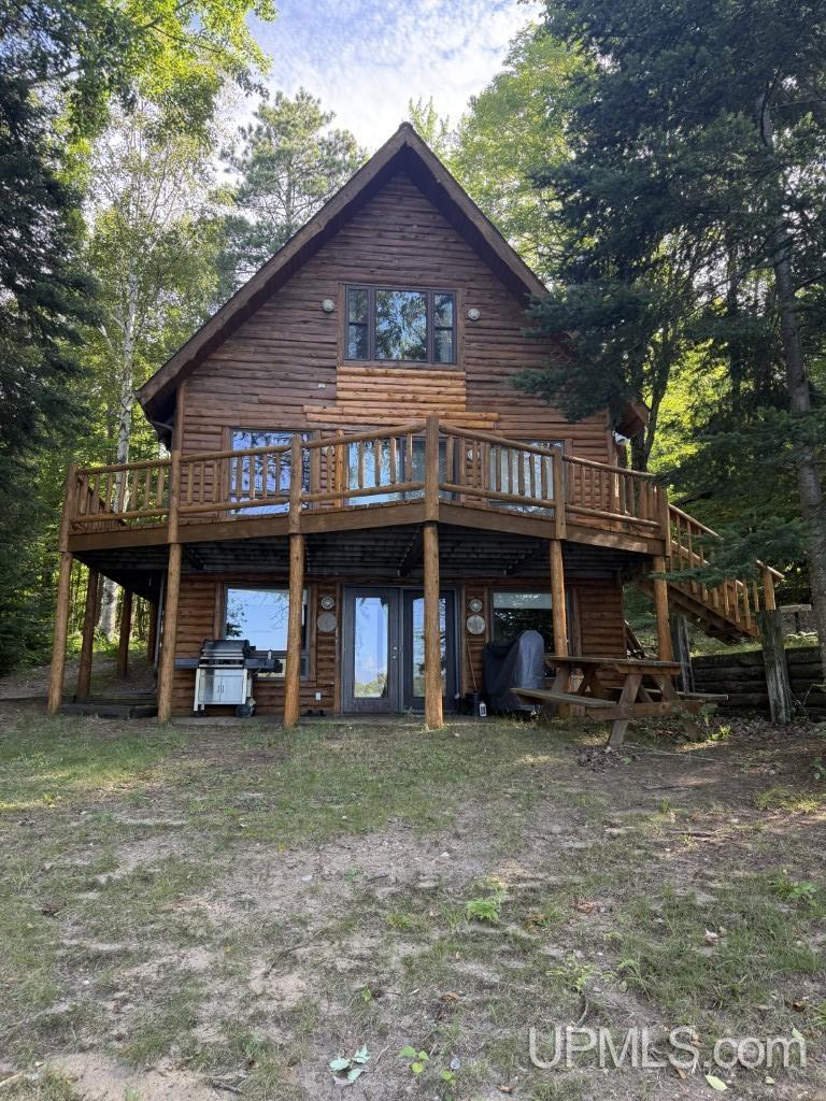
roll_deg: -0.5
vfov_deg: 71.6
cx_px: 413
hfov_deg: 56.8
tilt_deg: +11.4
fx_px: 764
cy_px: 550
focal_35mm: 24
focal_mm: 6.76
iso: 125
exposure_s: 1/230
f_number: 1.78
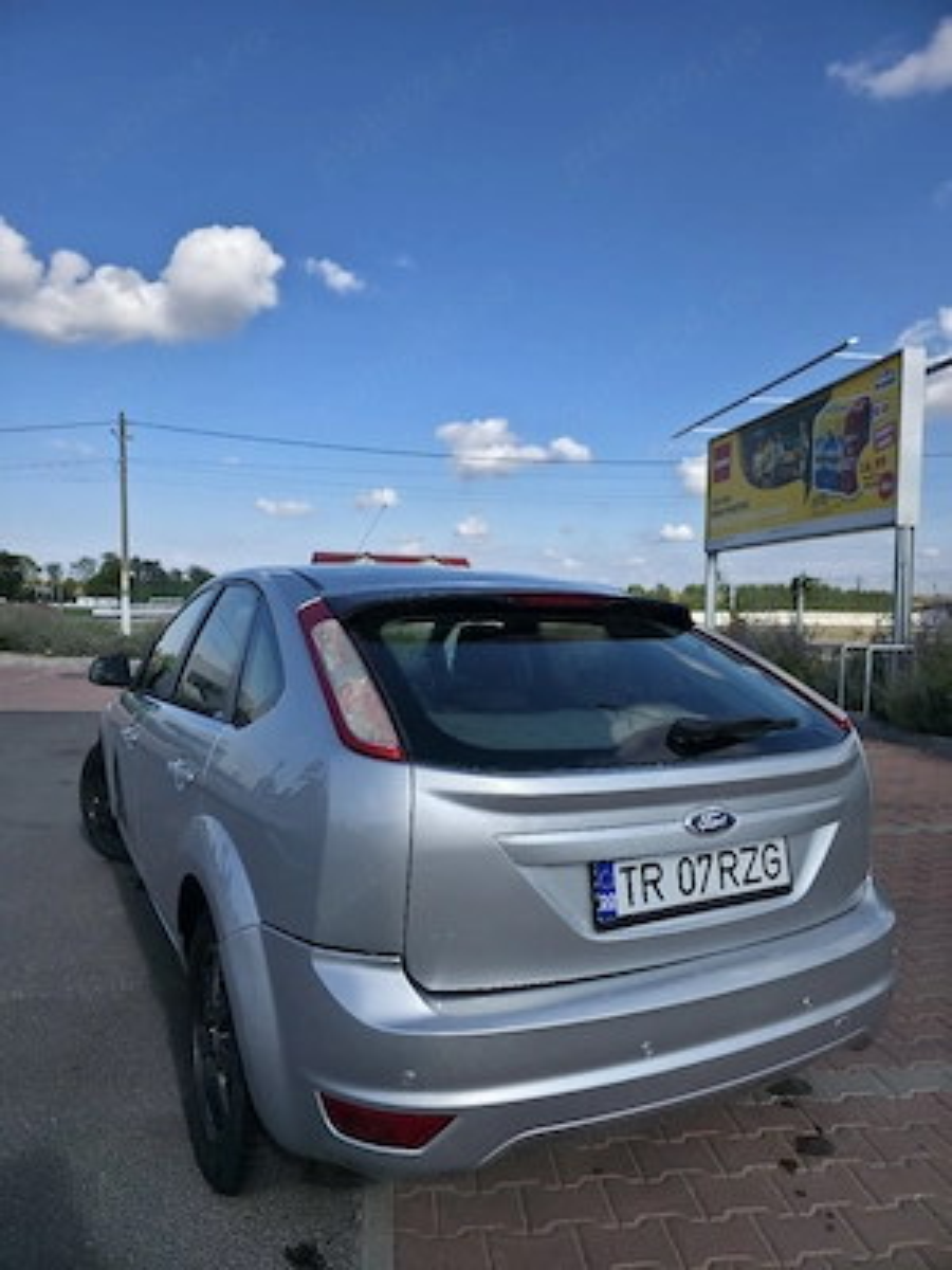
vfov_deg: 73.9
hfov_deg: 58.9
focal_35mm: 23
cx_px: 476
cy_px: 635
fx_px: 843
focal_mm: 6.3
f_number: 1.7
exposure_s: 1/3333
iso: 50
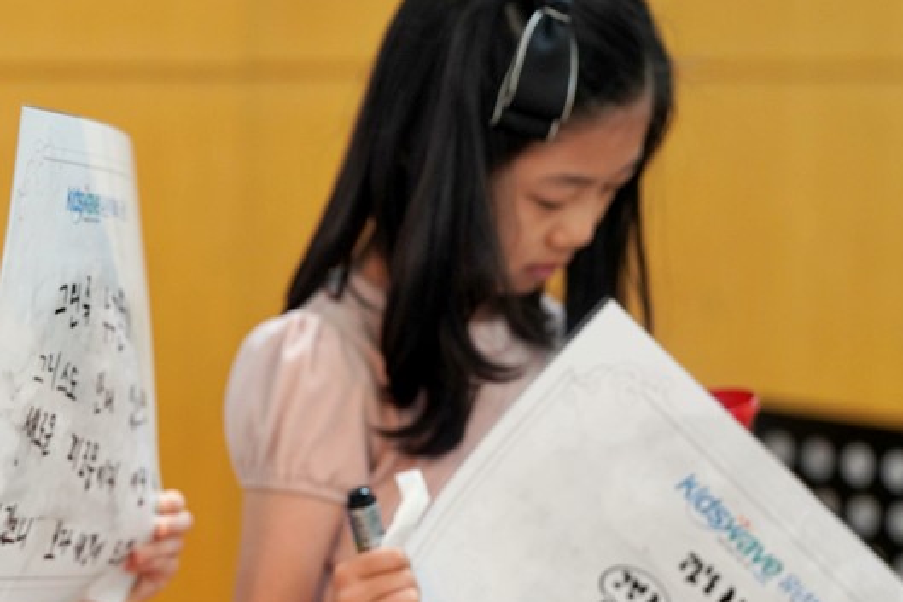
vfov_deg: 4.5
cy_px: 290
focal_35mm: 306
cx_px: 195
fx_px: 7677
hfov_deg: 6.7
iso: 1600
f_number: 4
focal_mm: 180
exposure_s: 1/200
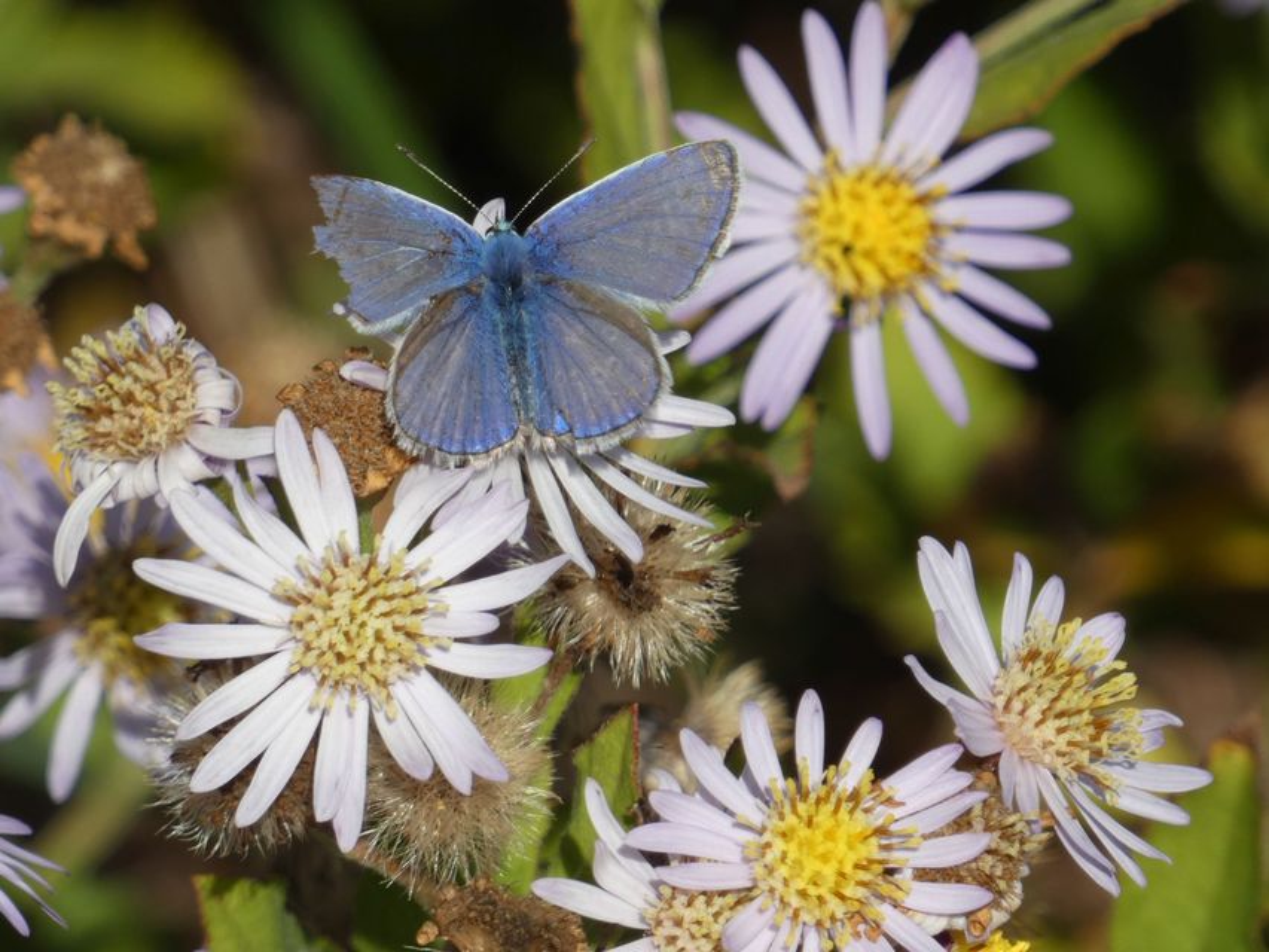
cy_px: 476
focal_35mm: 549
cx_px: 634
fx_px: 20129
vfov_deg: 2.7
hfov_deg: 3.6
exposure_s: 1/250
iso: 80
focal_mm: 98.3
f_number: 5.6
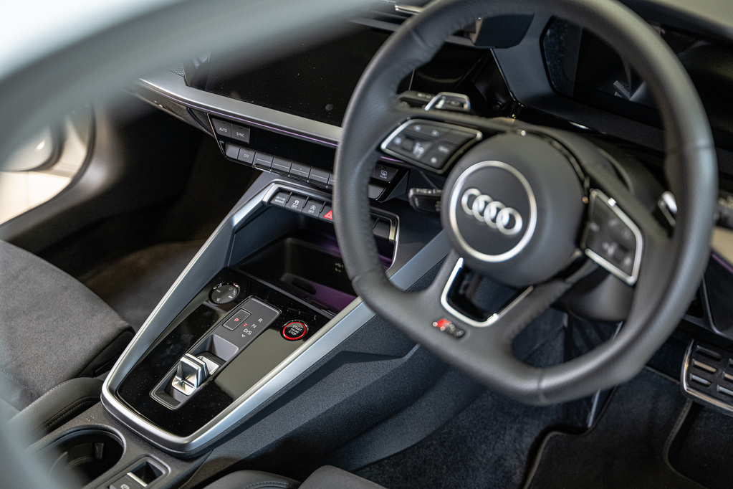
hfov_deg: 34.5
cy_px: 244
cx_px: 366
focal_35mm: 58
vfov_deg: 23.4
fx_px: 1181
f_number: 2.8
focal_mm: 58
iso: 1600
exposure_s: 1/125
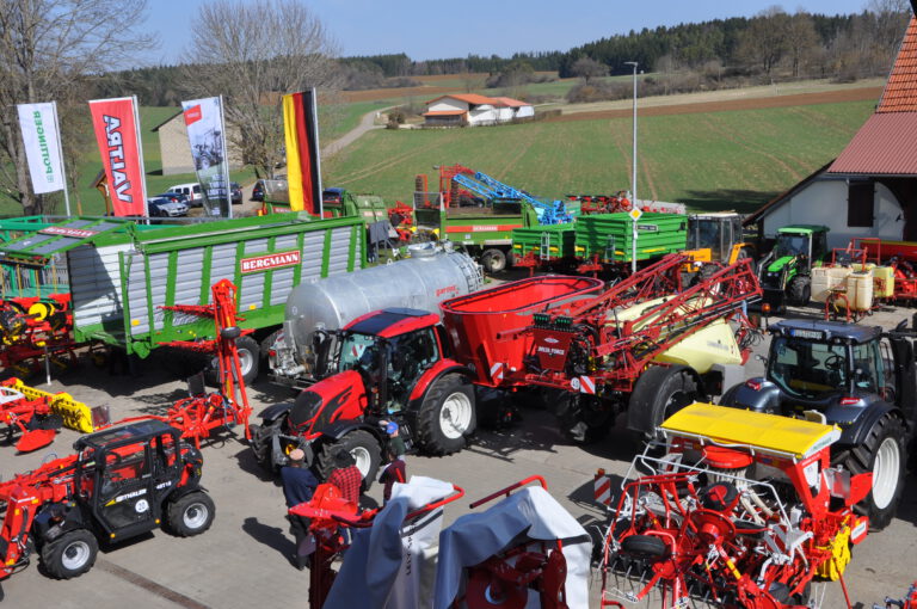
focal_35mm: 39
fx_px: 992
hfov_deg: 49.6
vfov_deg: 34.1
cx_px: 458
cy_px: 304
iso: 200
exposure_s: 1/180
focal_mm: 26
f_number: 13
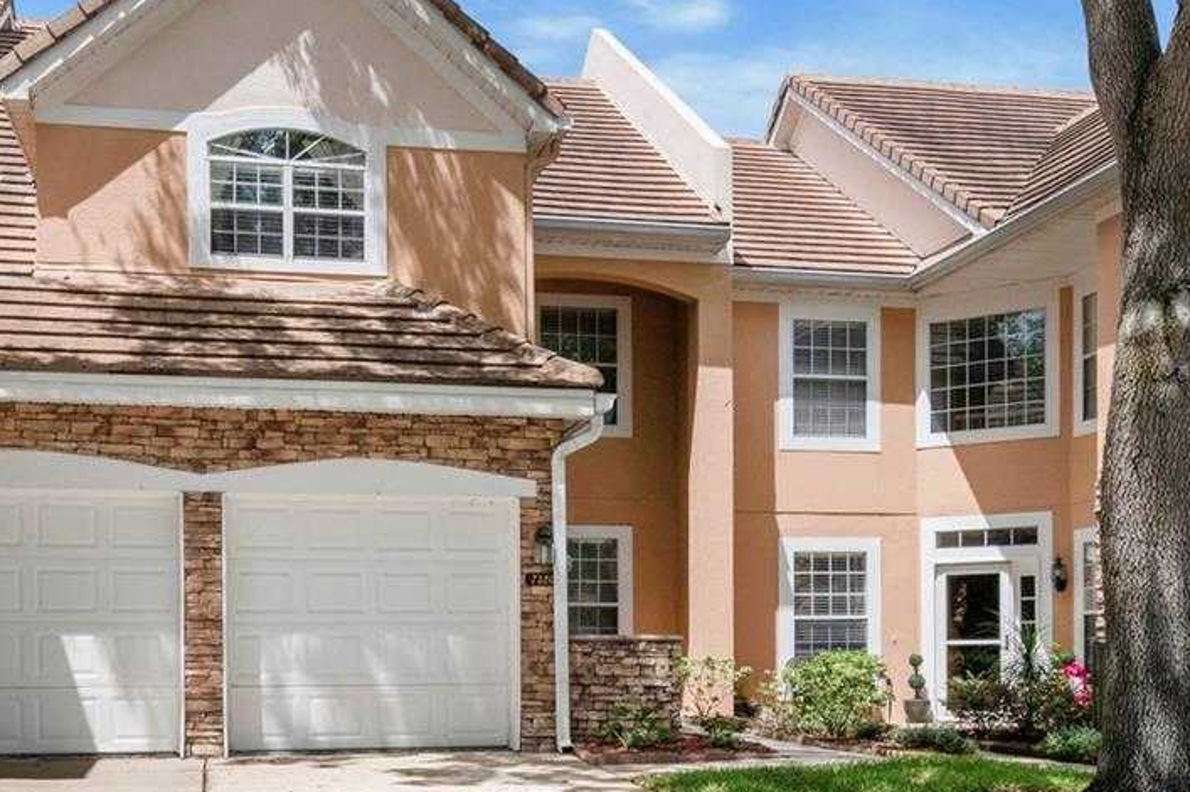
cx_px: 535
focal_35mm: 44
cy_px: 676
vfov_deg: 29.4
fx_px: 1458
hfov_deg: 44.3
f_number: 7.1
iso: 140
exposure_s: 1/1000
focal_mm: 13
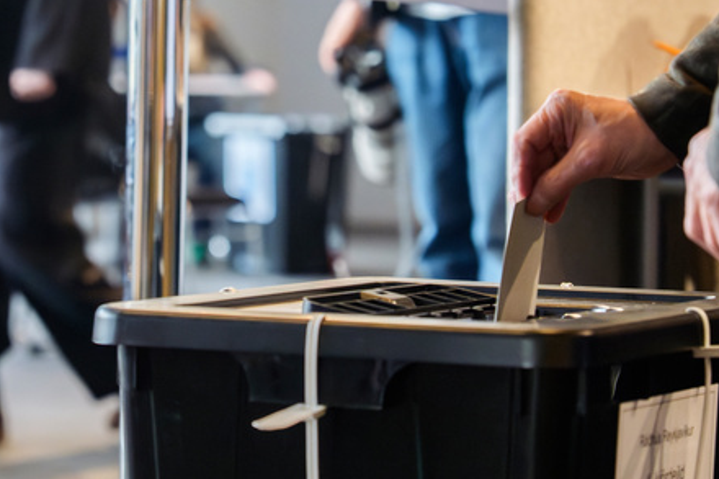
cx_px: 337
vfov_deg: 8.4
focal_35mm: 163
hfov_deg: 12.6
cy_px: 134
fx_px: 3254
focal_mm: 70
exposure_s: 1/320
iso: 1250
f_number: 2.8
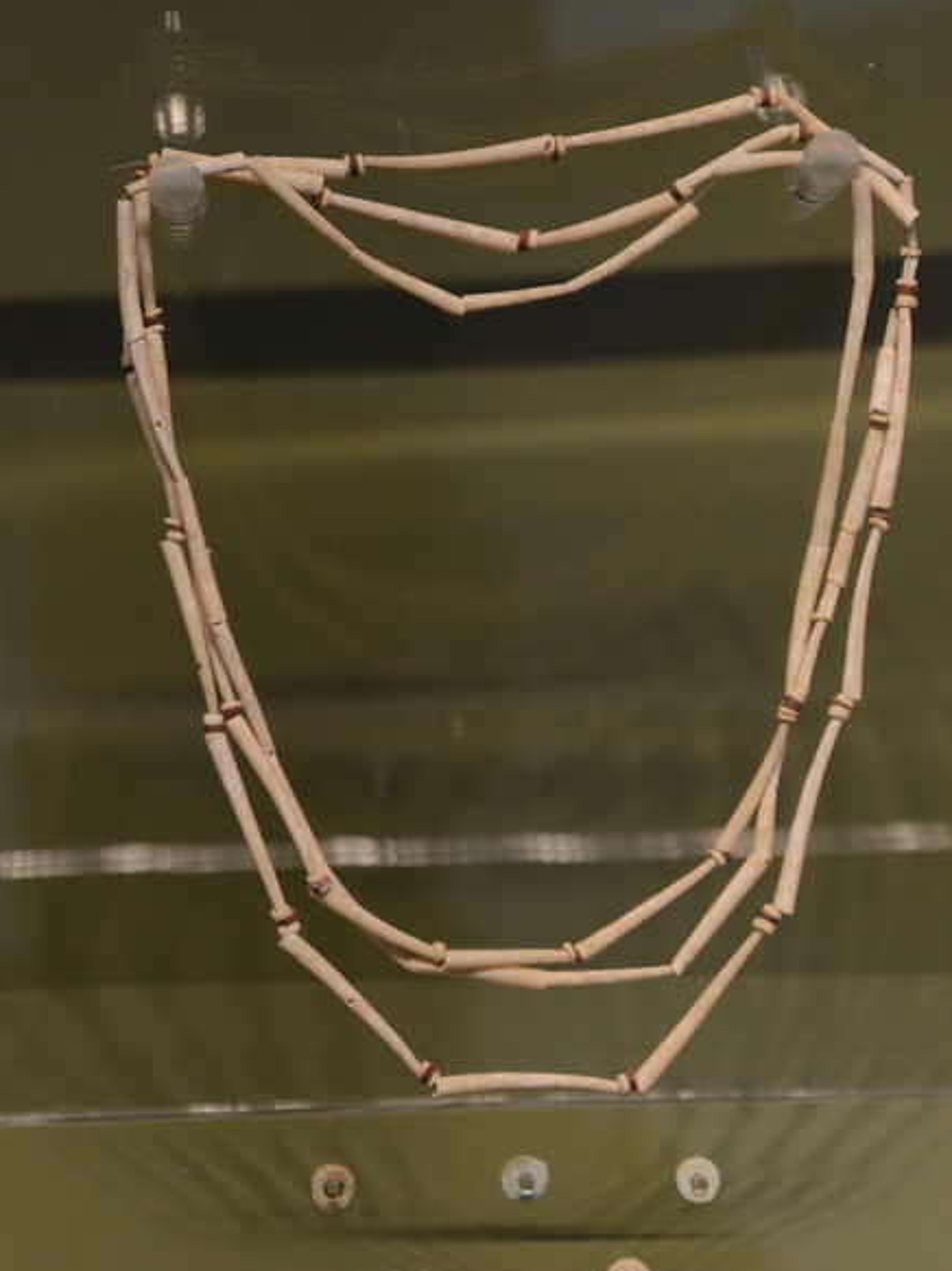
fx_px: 4220
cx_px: 476
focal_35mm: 115
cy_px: 614
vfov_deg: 17.1
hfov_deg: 12.9
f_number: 5.3
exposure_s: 1/160
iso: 1000
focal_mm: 70
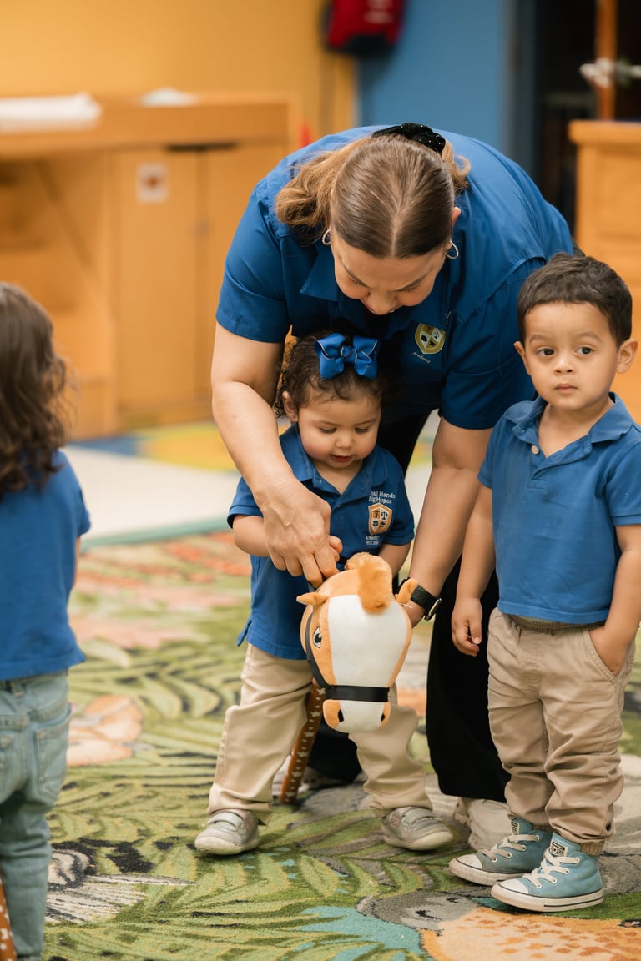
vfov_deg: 18.2
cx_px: 320
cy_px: 480
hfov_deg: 12.2
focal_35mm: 112
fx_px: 3004
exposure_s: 1/250
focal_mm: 75
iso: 800
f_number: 1.8
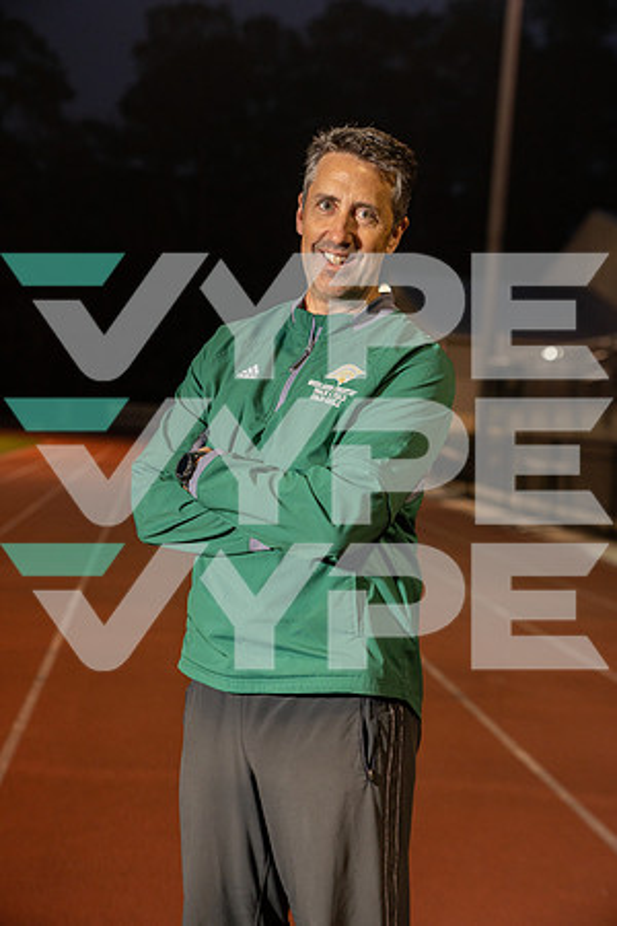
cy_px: 463
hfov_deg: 20.3
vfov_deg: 30.1
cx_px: 308
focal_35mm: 67
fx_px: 1722
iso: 640
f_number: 3.5
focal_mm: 67
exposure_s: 1/250
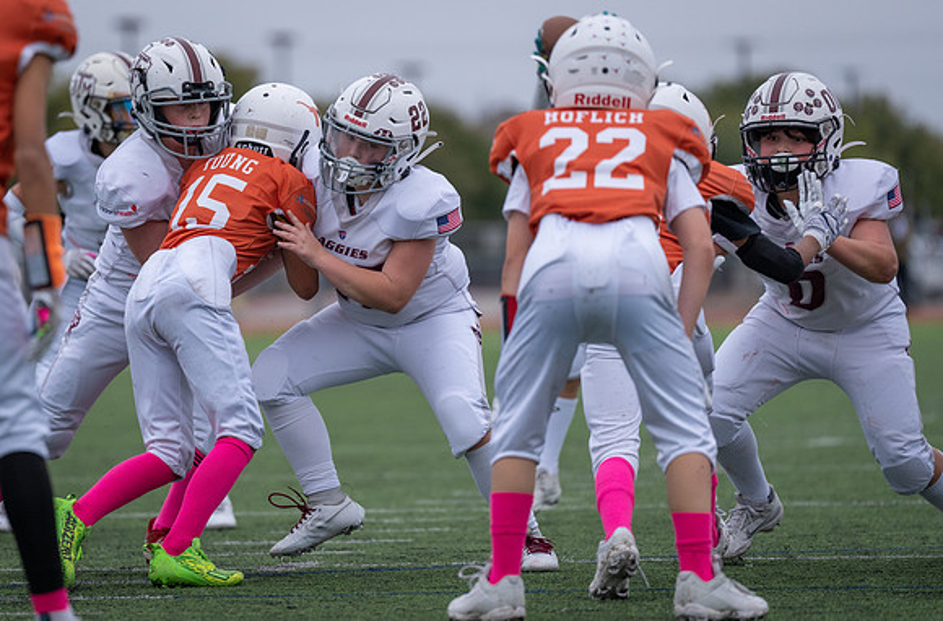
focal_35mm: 283
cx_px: 343
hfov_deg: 7.3
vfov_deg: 4.8
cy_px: 286
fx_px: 7376
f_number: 2.8
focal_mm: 200
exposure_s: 1/1250
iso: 640
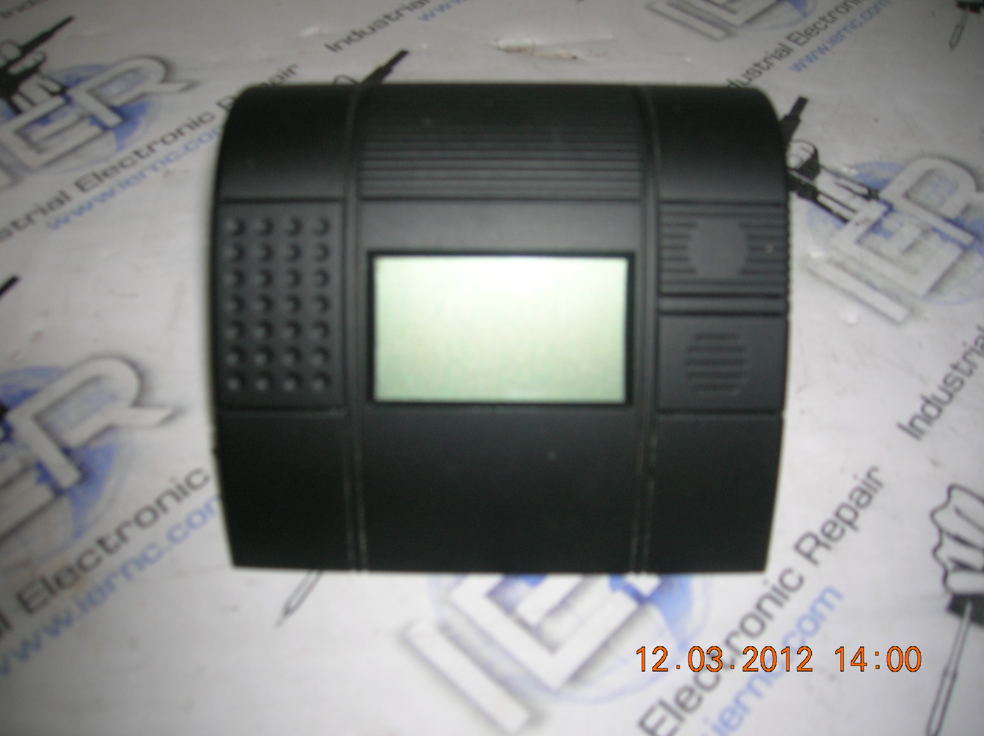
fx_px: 966
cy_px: 368
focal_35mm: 34
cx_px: 492
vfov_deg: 41.7
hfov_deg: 54.0
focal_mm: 5.7
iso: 50
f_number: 2.9
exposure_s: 1/60.1
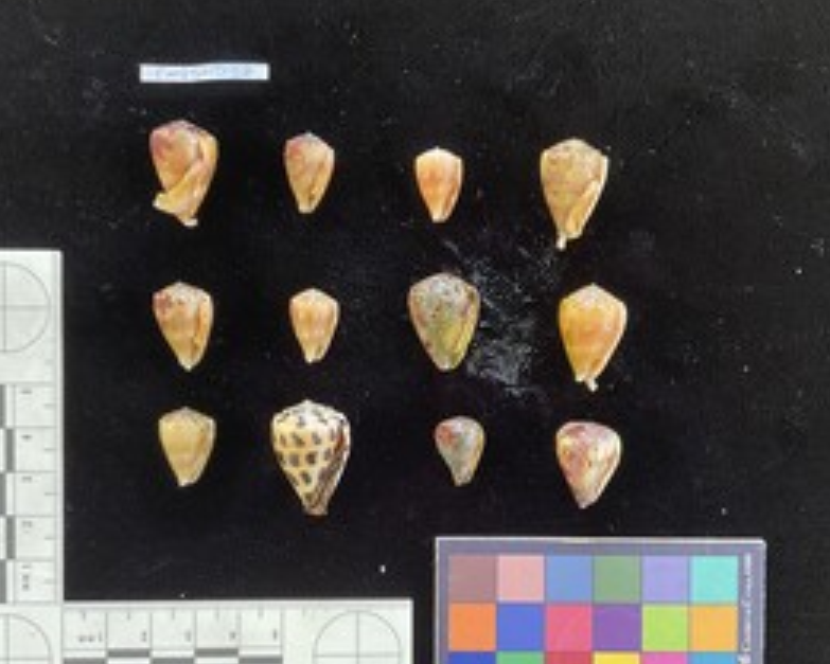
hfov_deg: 47.9
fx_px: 934
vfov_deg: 39.0
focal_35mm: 38
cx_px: 398
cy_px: 396
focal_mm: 3
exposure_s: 1/50
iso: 100
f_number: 1.8
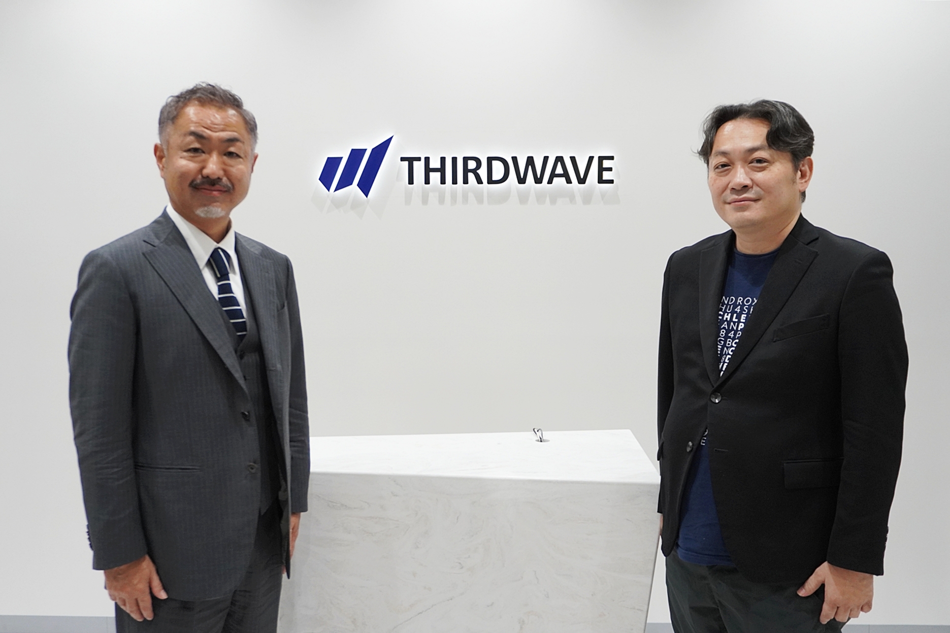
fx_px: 792
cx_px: 475
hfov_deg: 61.9
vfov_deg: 43.6
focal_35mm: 30
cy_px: 316
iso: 1000
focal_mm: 20
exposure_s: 1/160
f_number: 4
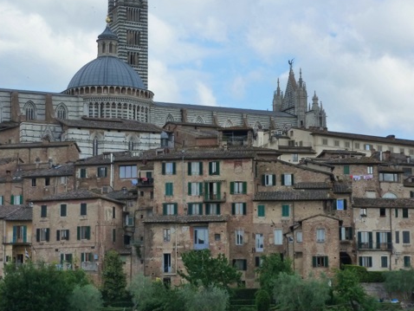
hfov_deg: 22.4
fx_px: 1041
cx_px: 157
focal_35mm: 87
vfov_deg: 17.0
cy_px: 150
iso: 250
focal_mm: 11.7
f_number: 4.6
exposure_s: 1/320
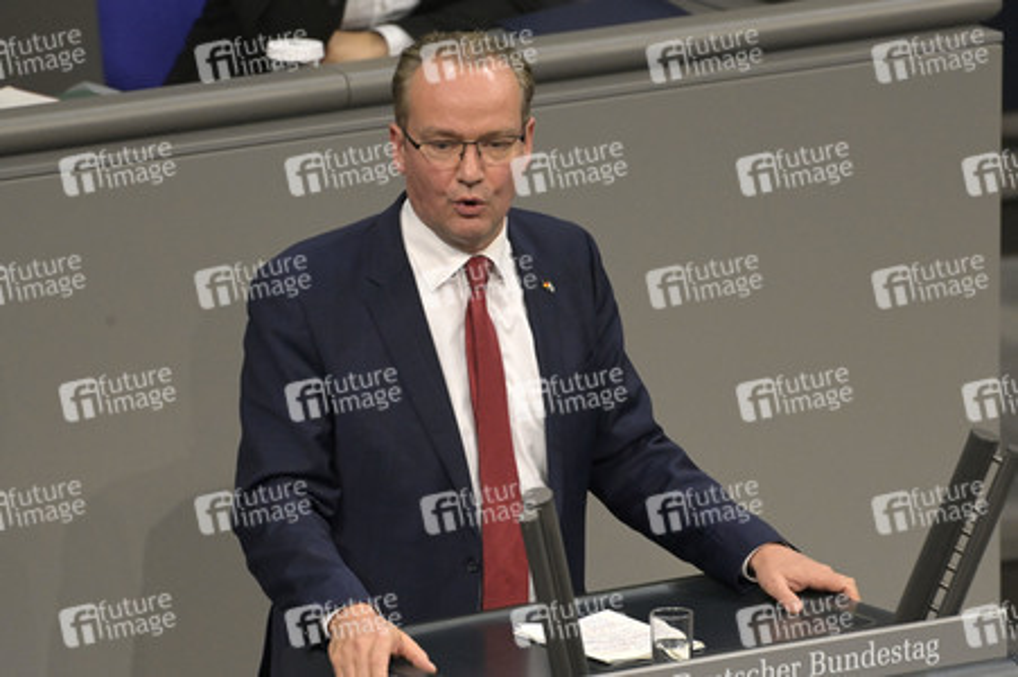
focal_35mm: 390
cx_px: 509
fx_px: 11020
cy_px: 338
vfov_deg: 3.5
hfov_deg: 5.3
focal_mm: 390
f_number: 5.6
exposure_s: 1/320
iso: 10000
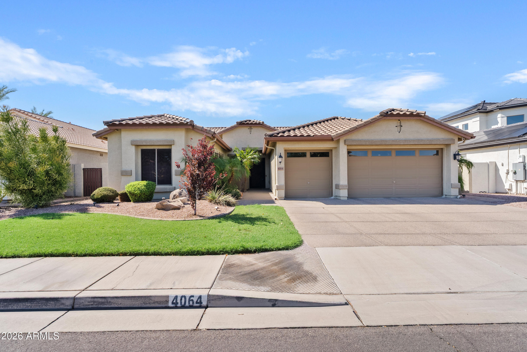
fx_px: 234
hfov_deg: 96.7
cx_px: 264
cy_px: 176
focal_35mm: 16
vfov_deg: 73.8
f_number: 8
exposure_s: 1/40
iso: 100
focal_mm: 16
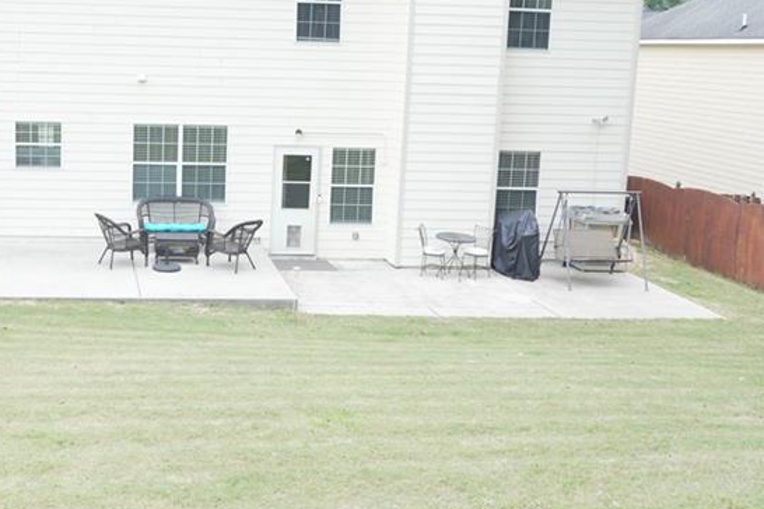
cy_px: 178
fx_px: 955
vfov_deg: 29.7
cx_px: 182
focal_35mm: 45
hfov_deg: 42.2
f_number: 4.5
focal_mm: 16
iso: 125
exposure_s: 1/80
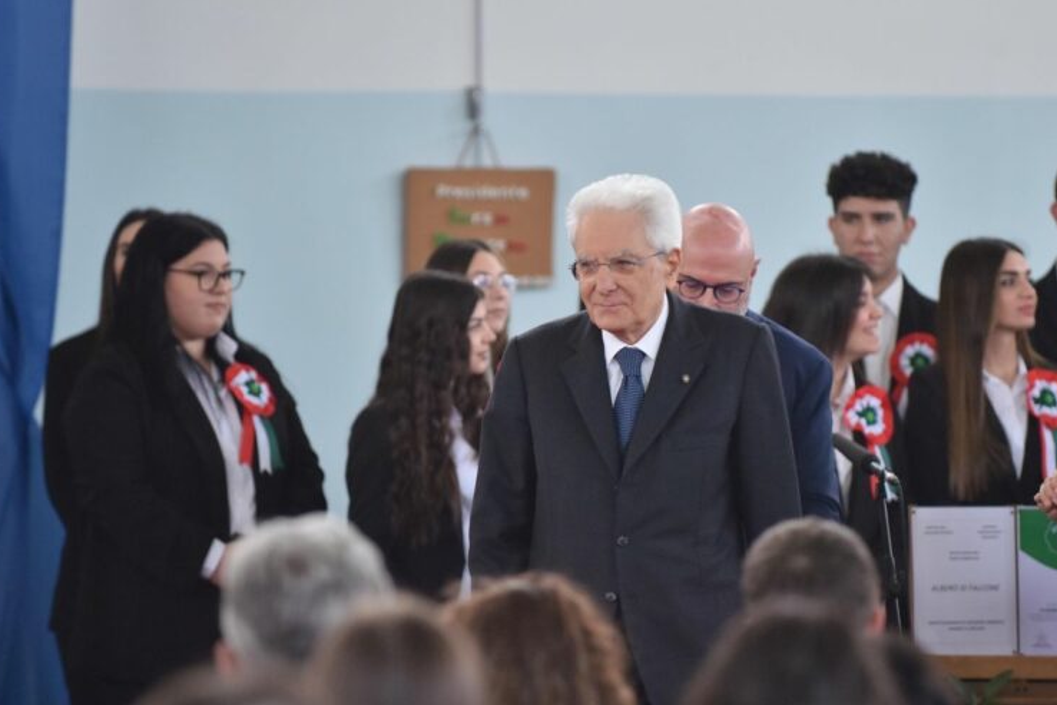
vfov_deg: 6.6
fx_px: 6107
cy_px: 363
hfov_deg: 9.9
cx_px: 530
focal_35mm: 208
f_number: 4
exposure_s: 1/800
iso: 1000
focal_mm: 200
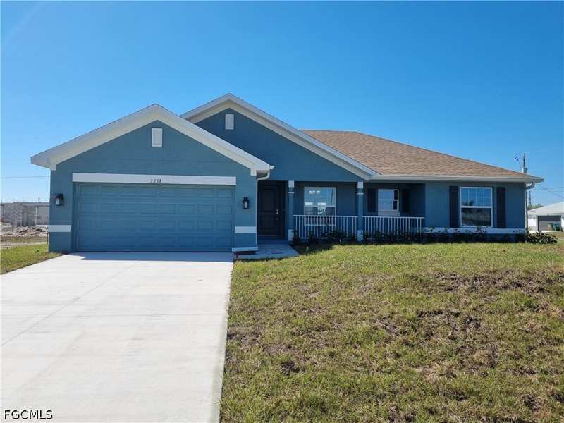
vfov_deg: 53.1
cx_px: 282
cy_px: 212
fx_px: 424
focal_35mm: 26
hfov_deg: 67.3
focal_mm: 5.4
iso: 50
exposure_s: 1/3048
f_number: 1.8
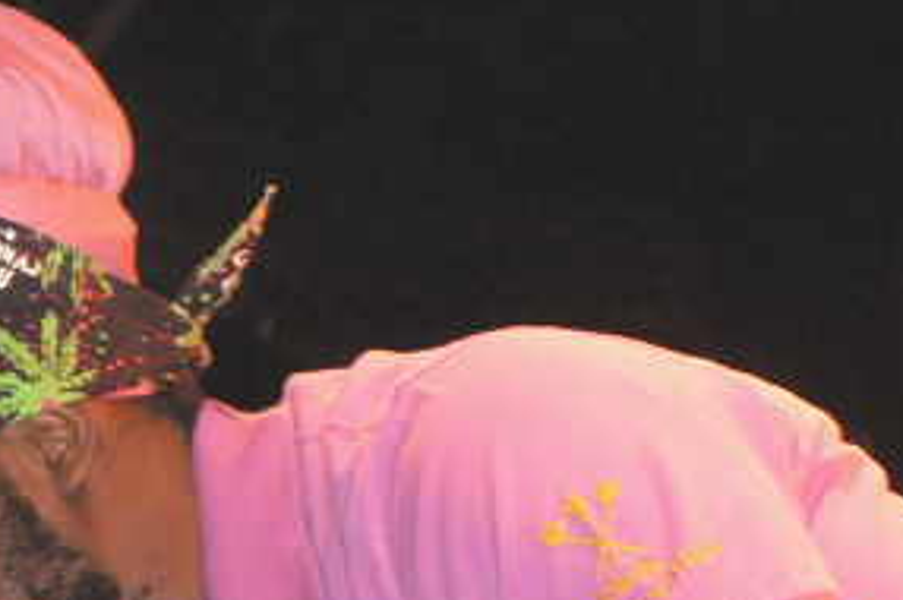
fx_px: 5963
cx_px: 112
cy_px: 556
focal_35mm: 238
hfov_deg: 8.6
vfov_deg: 5.7
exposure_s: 1/60
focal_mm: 18.6
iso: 400
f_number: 3.2
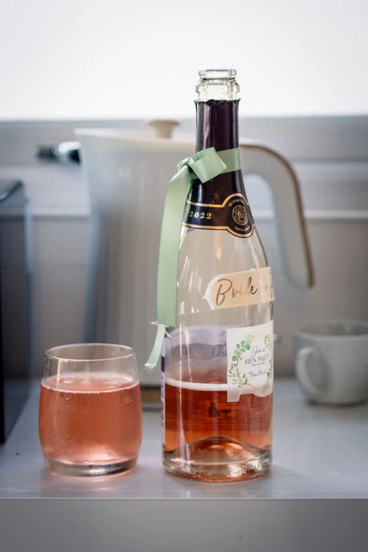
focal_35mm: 103
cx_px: 184
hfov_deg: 13.3
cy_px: 276
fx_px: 1580
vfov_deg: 19.8
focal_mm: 69
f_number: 2.8
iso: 160
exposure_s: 1/200
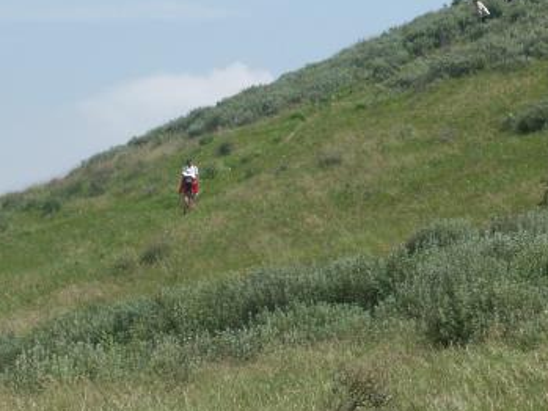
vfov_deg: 7.5
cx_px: 314
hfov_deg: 10.0
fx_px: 3120
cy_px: 237
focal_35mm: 197
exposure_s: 1/500
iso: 100
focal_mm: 21.24
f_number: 6.7
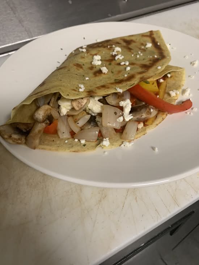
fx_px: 199
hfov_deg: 53.1
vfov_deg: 67.3
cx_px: 100
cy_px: 132
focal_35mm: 26
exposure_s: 1/60
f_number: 1.8
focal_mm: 4.25
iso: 160
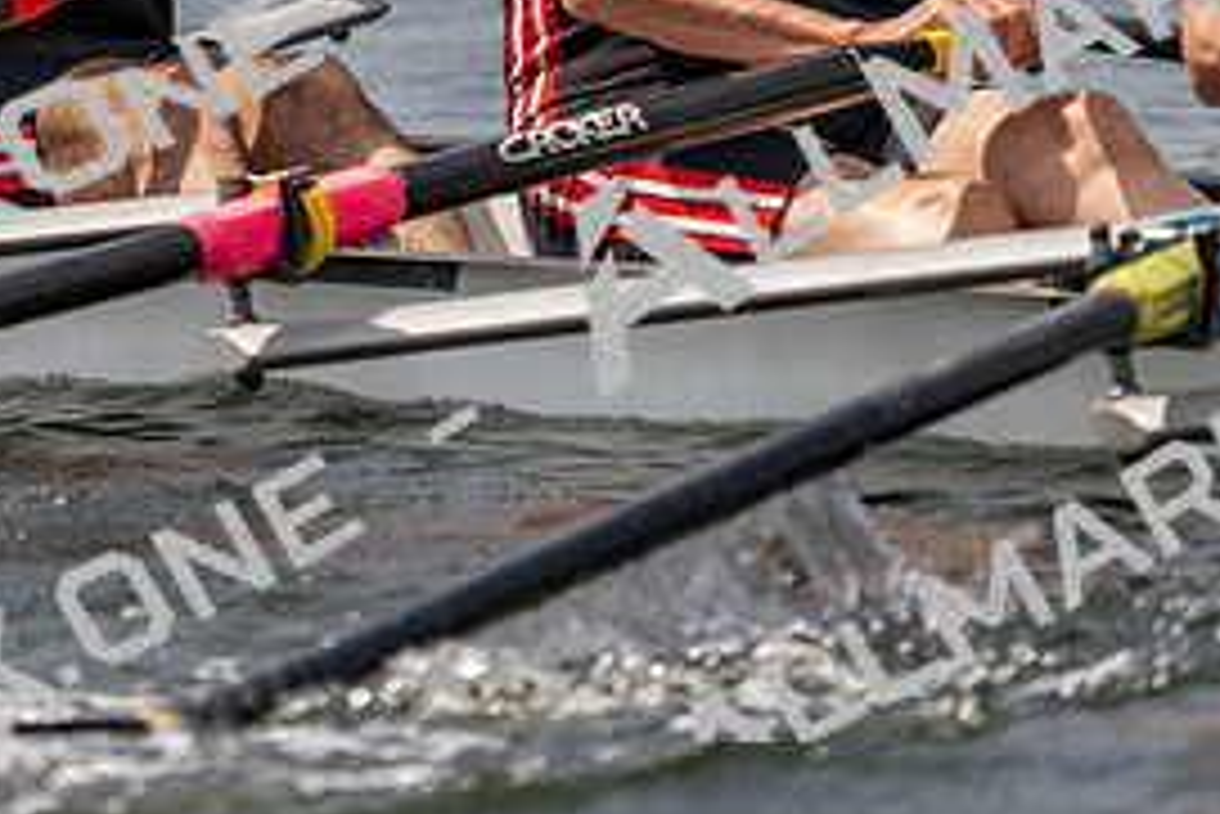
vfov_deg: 3.0
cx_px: 189
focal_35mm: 462
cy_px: -29
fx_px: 15664
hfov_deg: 4.5
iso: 200
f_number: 5.6
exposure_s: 1/1600
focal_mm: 216
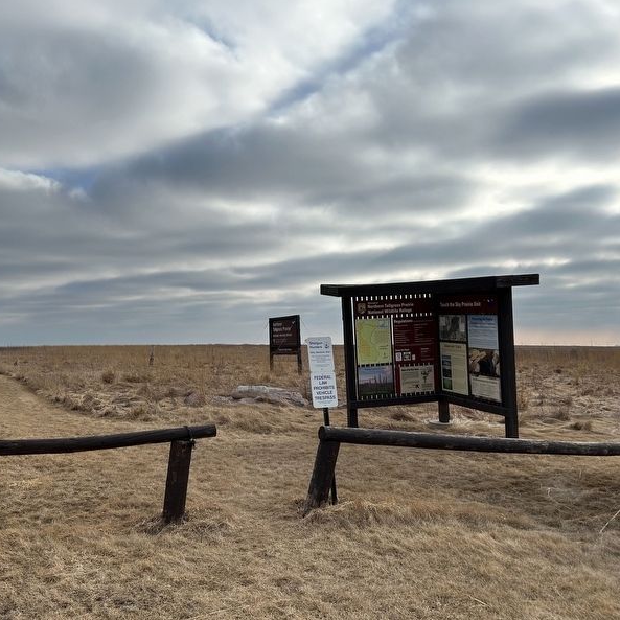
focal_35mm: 31
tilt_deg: +3.1
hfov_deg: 51.5
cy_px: 308
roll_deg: +0.6
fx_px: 628
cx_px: 204
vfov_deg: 52.5
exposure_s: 1/2513
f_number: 1.5
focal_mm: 5.7
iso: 50
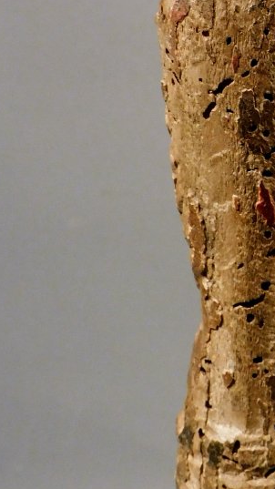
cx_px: 385
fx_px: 946
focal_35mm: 73
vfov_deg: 28.7
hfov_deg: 15.5
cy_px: 150
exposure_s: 1/30
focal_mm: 5.4
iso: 400
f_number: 3.5
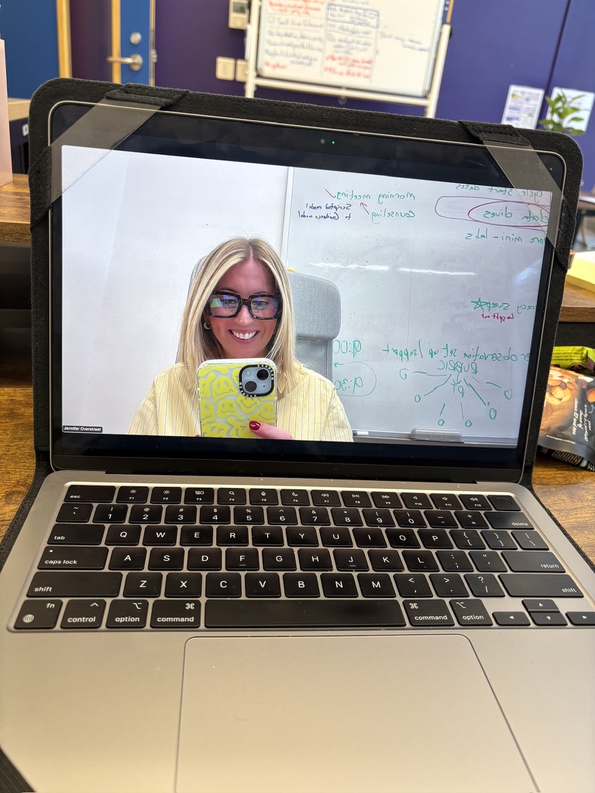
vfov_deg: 67.3
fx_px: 596
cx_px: 298
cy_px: 396
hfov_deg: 53.1
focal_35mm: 26
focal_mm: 5.96
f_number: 1.6
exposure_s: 1/120
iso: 80
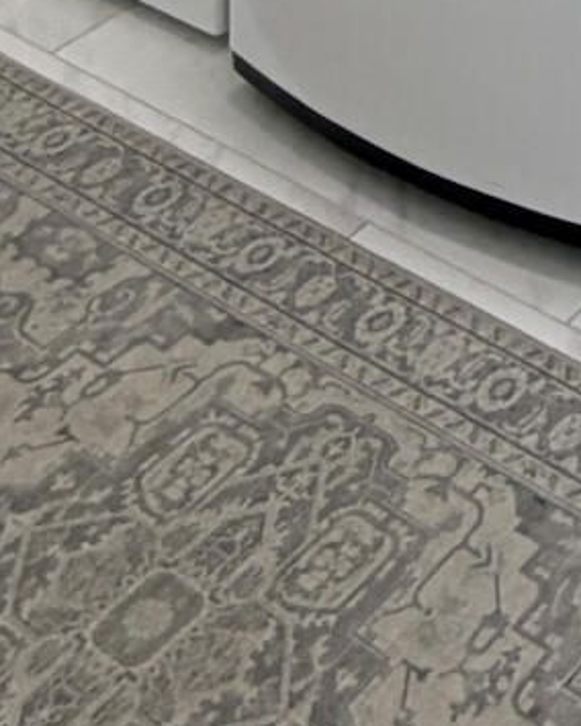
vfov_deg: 14.1
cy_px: -1110
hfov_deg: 14.9
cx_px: 1270
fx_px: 1655
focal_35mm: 77
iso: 200
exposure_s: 1/120
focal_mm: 2.22
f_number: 2.2
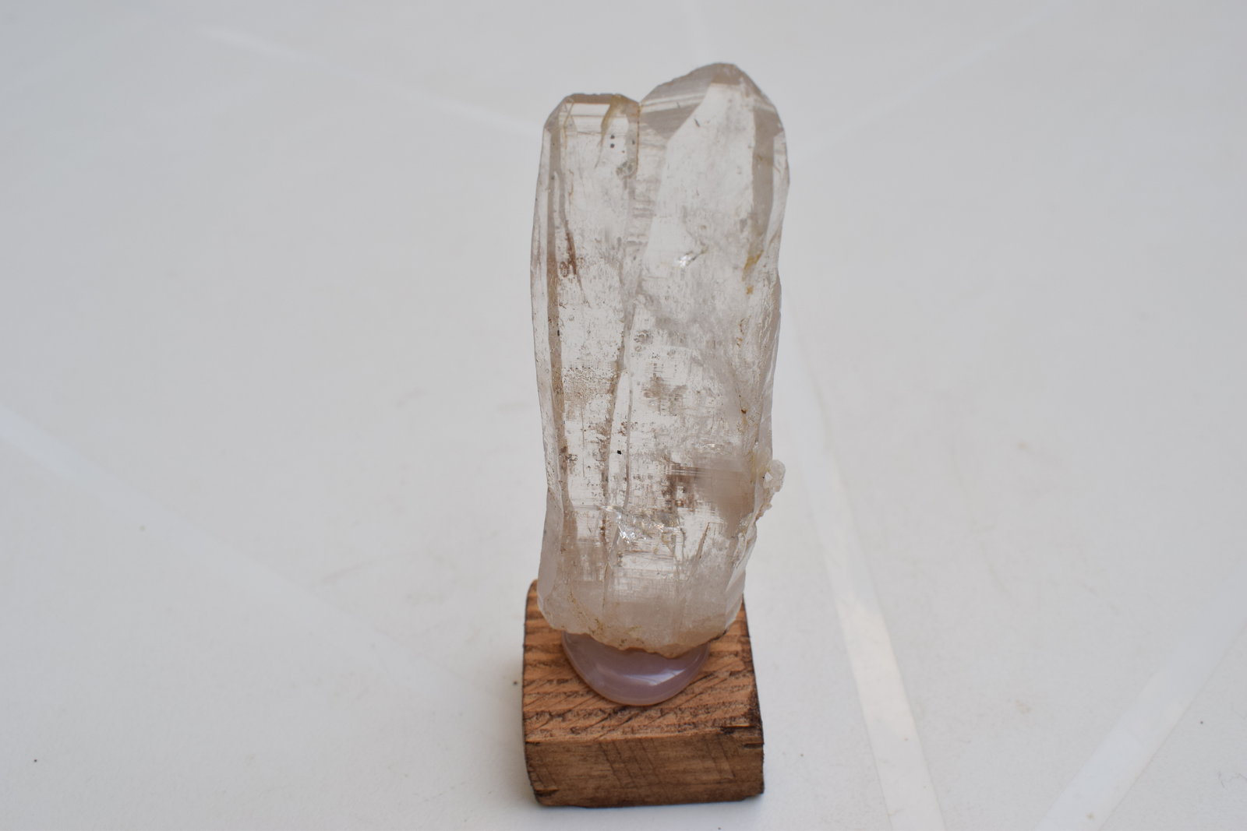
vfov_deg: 35.5
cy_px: 416
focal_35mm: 38
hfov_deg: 51.3
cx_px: 624
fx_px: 1299
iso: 450
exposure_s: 1/40
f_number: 14
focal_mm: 25
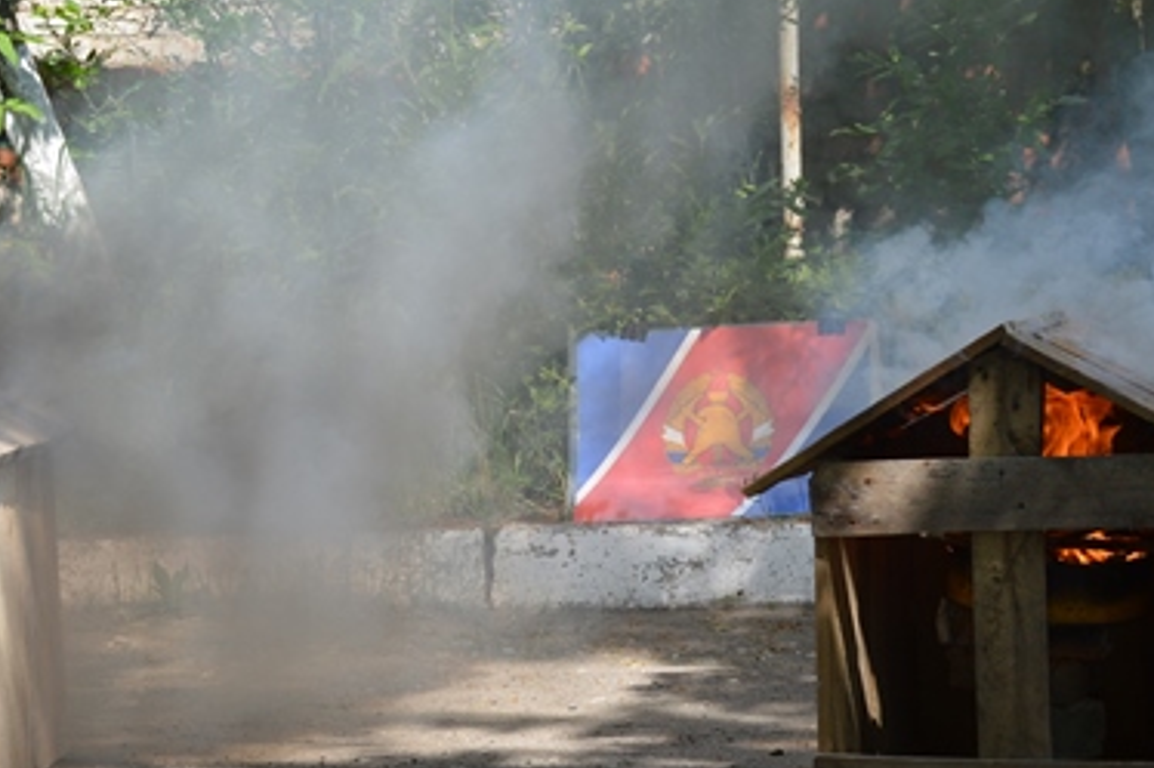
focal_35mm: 154
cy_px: 426
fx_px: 4934
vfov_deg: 8.9
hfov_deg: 13.3
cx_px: 222
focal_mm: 48
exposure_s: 1/200
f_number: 7.1
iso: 100
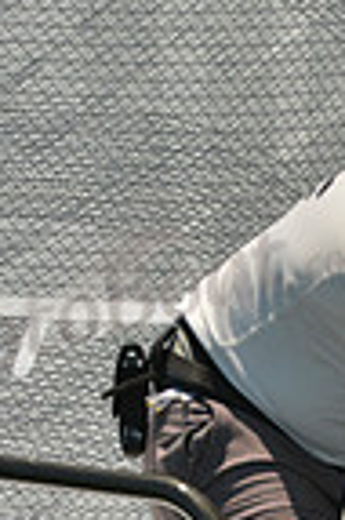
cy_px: 778
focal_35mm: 1625
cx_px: 572
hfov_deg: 0.8
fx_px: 23414
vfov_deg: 1.3
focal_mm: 400
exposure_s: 1/1600
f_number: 5.6
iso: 200
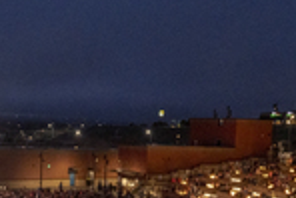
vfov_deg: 16.0
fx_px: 667
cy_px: 260
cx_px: 72
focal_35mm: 81
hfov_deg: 24.7
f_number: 4
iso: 2000
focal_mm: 17
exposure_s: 1/80
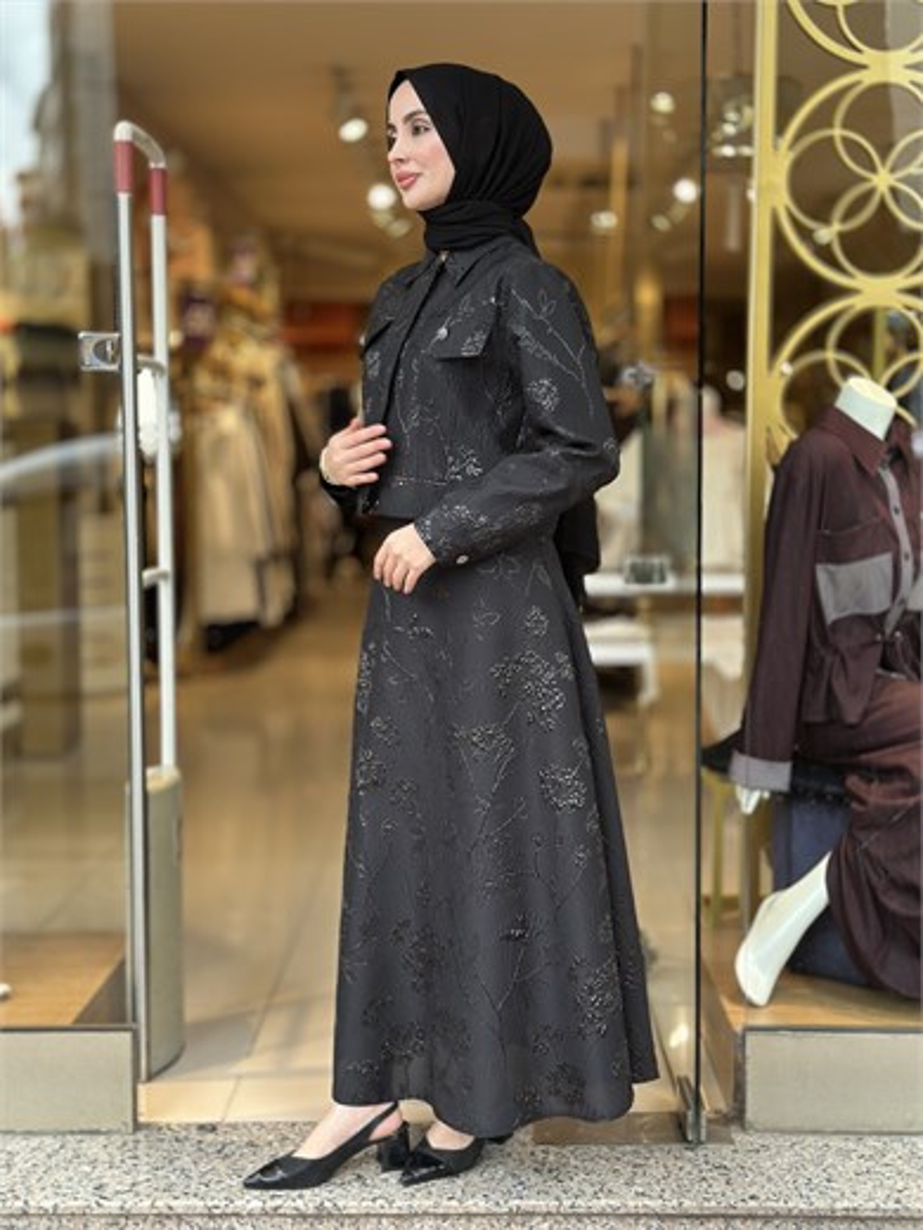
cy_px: 615
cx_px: 462
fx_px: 1706
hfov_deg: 30.3
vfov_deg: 39.7
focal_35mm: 48
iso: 80
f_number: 1.78
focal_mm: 6.86
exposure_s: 1/121
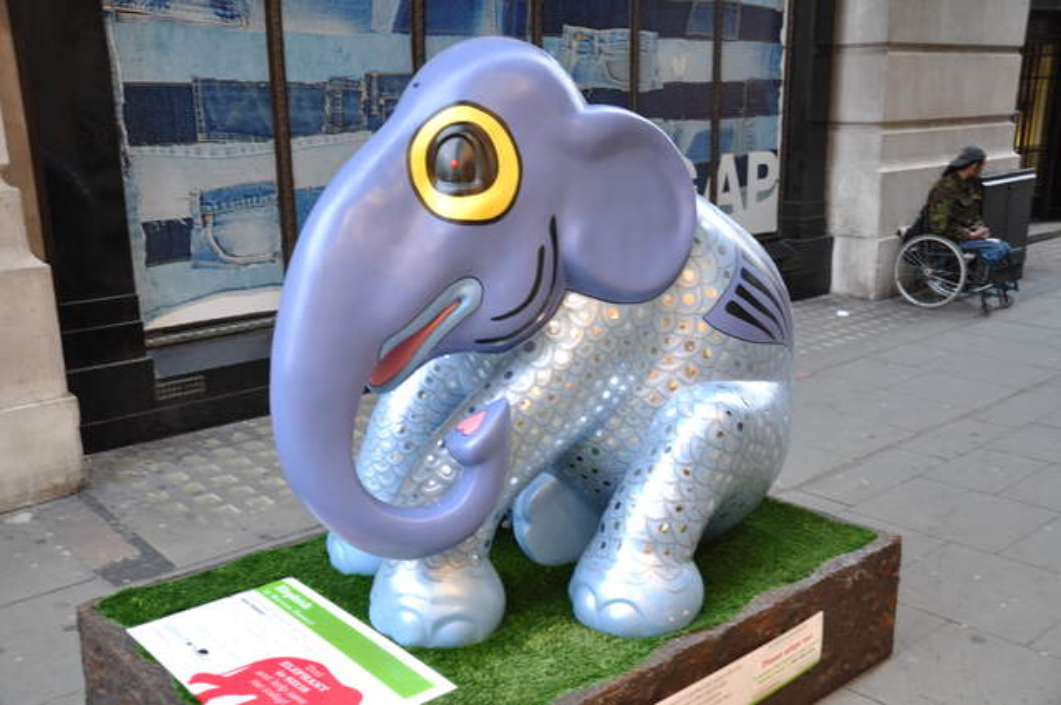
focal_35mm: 36
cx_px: 530
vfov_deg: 36.8
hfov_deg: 53.2
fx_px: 1060
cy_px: 352
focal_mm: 24
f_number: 3.8
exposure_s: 1/6
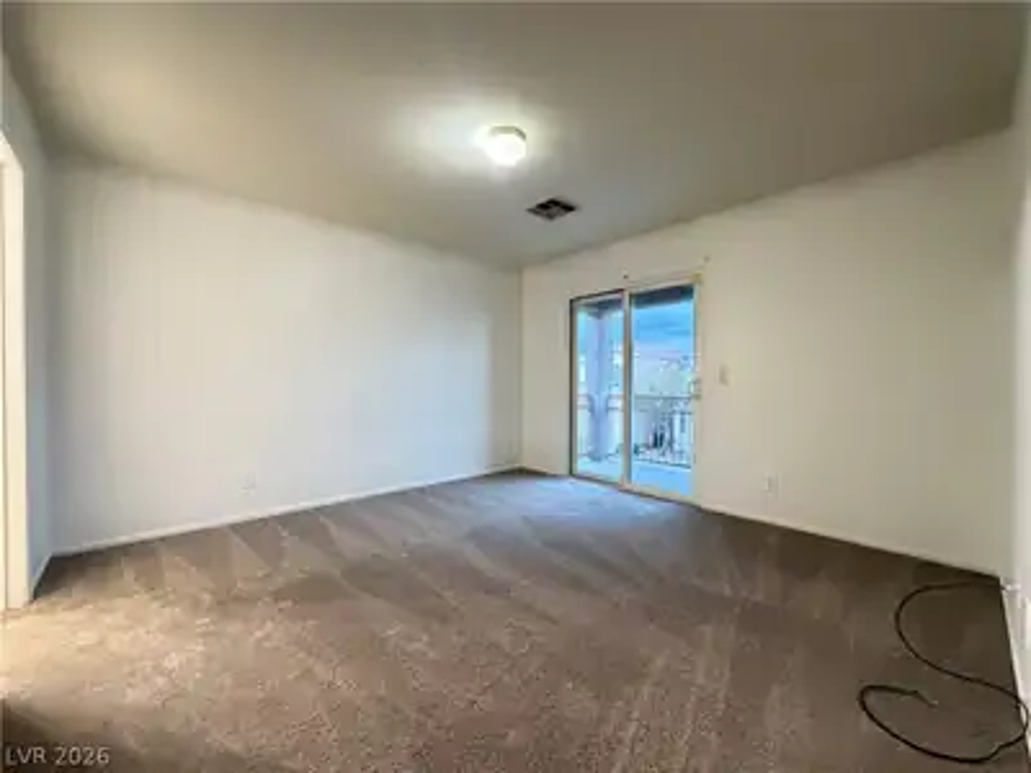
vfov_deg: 85.7
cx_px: 516
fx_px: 417
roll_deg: -0.2
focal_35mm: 14
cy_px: 386
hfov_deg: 102.1
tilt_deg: -0.1
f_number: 2.2
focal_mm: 2.22
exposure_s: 1/60
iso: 800
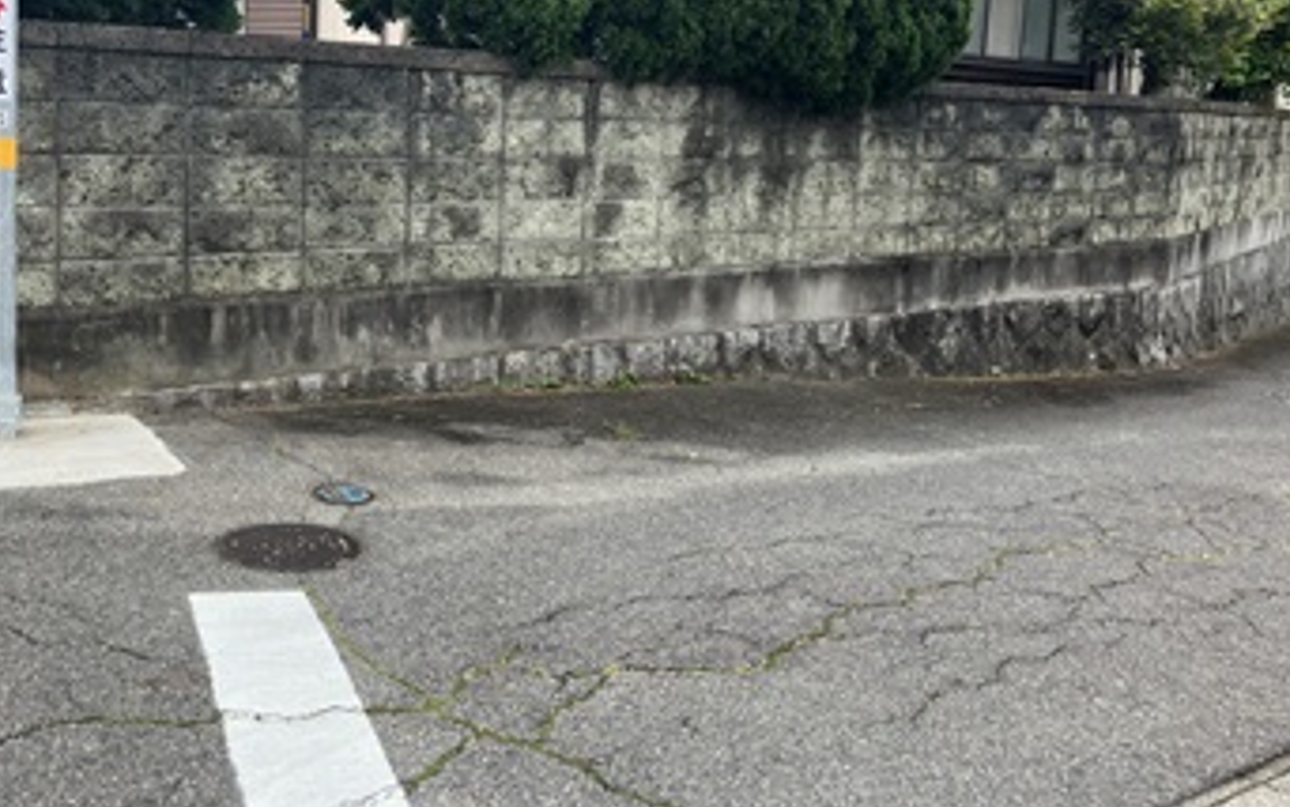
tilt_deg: -7.7
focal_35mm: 35
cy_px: 249
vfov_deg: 35.8
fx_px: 1231
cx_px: 594
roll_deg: -3.2
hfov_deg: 55.2
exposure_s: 1/121
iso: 32
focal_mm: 3.99
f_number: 1.8
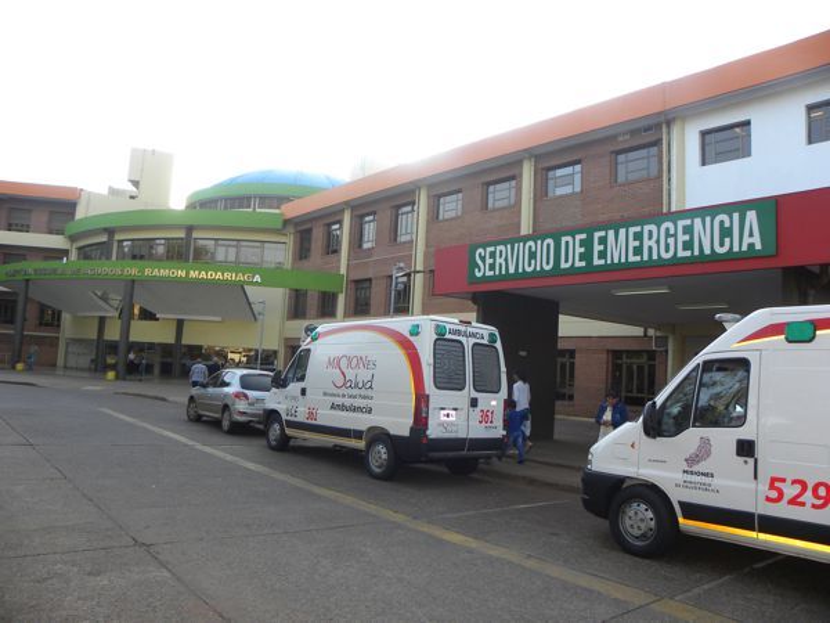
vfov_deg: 53.1
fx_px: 623
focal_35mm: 26
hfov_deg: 67.3
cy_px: 312
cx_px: 415
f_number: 3.5
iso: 91
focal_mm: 4.6
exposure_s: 1/160
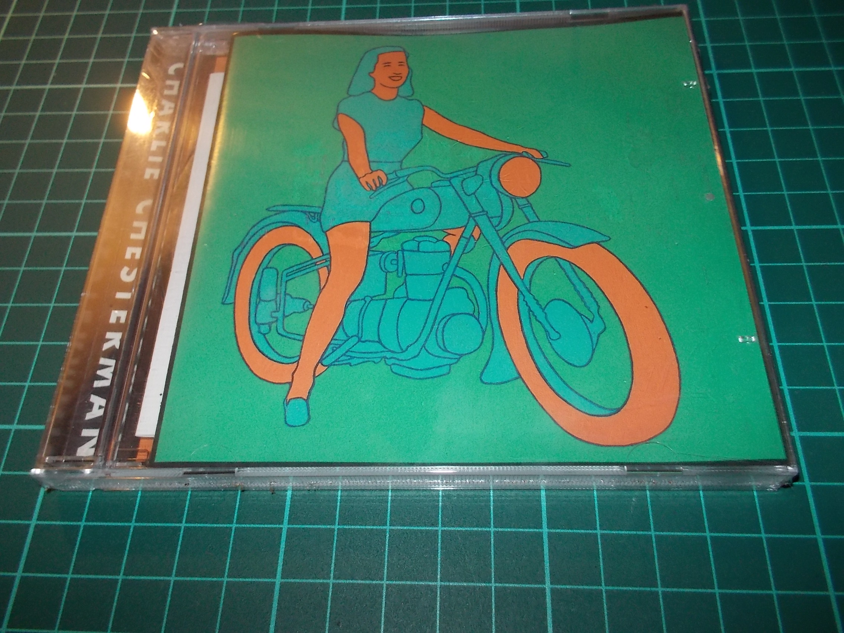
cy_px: 316
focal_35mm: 29
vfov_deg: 48.2
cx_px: 422
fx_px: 707
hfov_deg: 61.7
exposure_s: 1/30
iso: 200
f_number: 3.3
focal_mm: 4.1
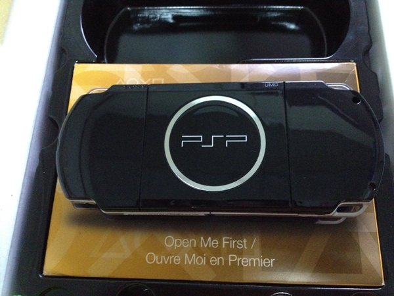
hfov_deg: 52.6
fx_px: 398
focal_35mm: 35
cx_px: 197
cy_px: 148
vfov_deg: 40.7
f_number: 2.4
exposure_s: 1/17
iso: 800
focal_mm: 4.28
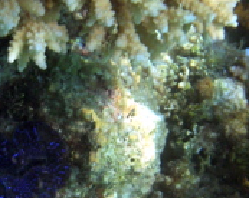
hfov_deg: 6.8
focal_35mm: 286
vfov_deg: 5.4
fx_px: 2105
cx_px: 19
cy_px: 174
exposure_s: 1/160
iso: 100
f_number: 4.9
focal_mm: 17.4
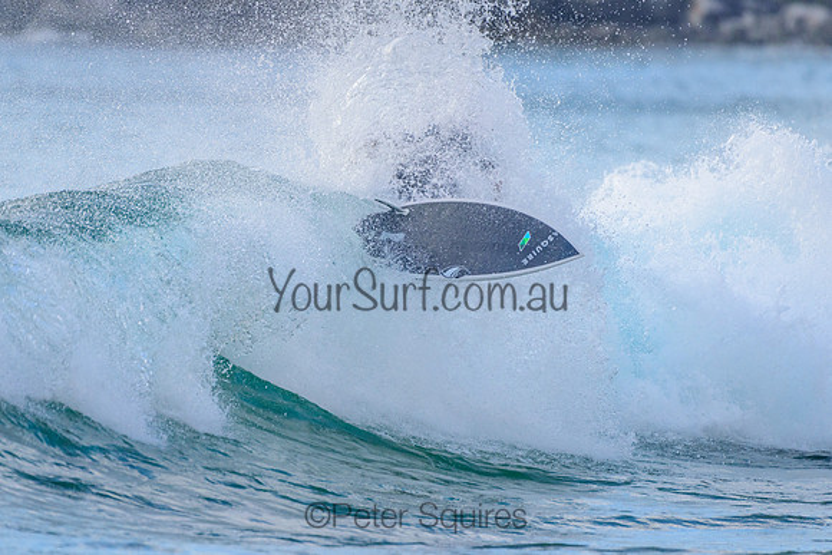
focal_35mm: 613
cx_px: 381
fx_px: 14173
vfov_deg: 2.2
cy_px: 237
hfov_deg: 3.4
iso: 640
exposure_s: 1/2000
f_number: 5.6
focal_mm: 500
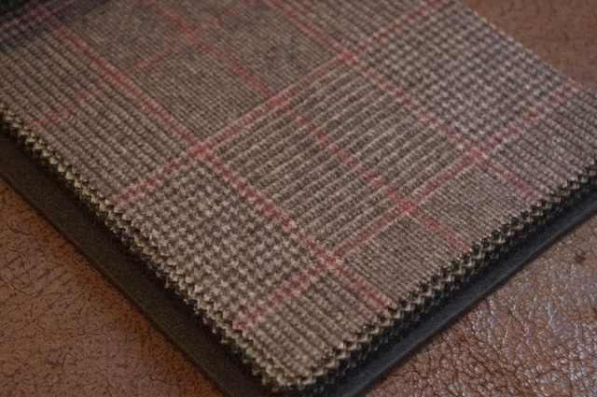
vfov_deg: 16.6
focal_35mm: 82
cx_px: 298
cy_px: 198
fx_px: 1358
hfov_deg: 24.8
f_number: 8
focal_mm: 55
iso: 6400
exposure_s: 1/125
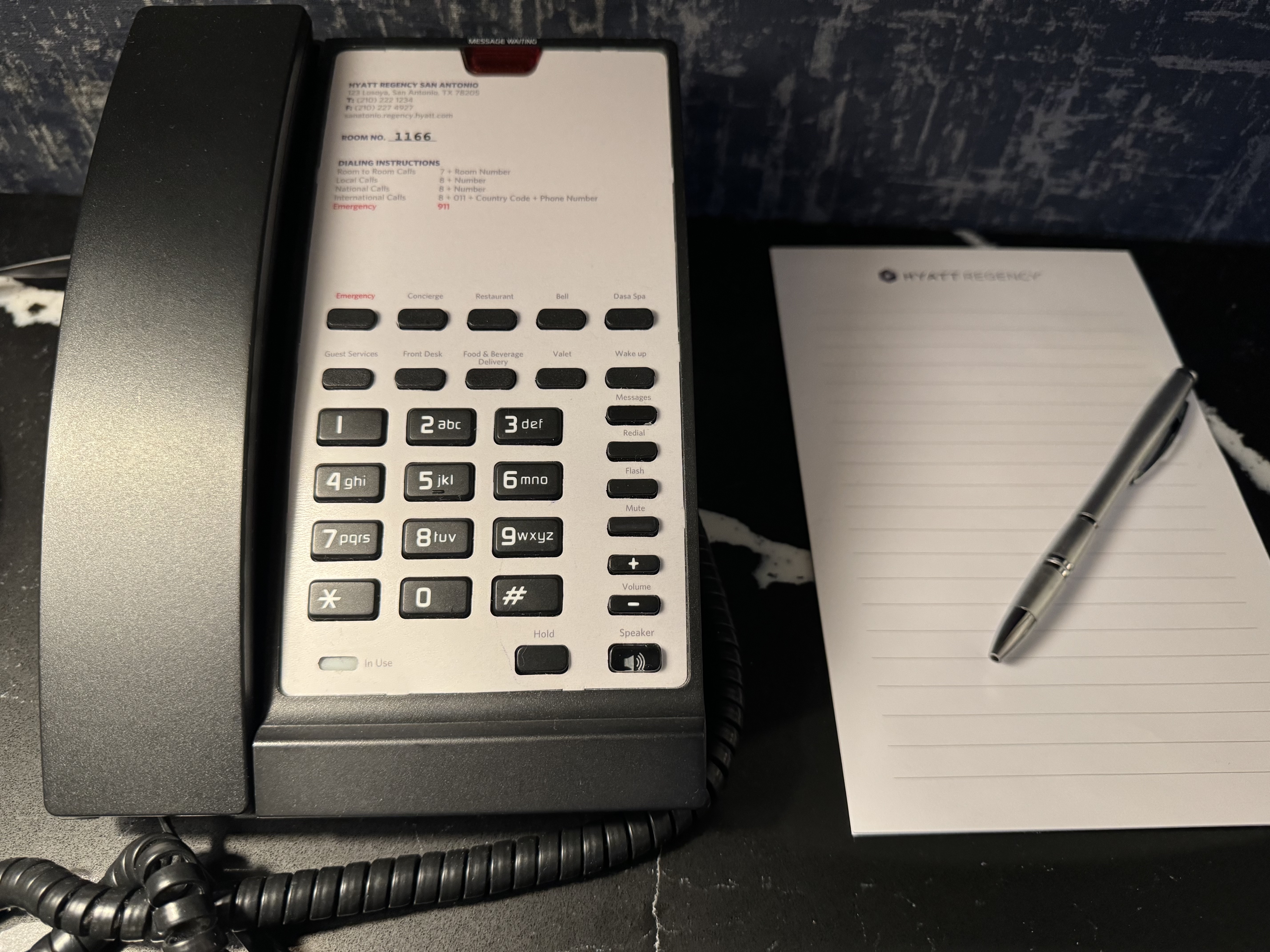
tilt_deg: -55.3
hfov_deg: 71.6
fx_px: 881
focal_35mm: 24
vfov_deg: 56.8
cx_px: 635
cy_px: 476
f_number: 1.78
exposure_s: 1/60
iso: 500
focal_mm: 6.76
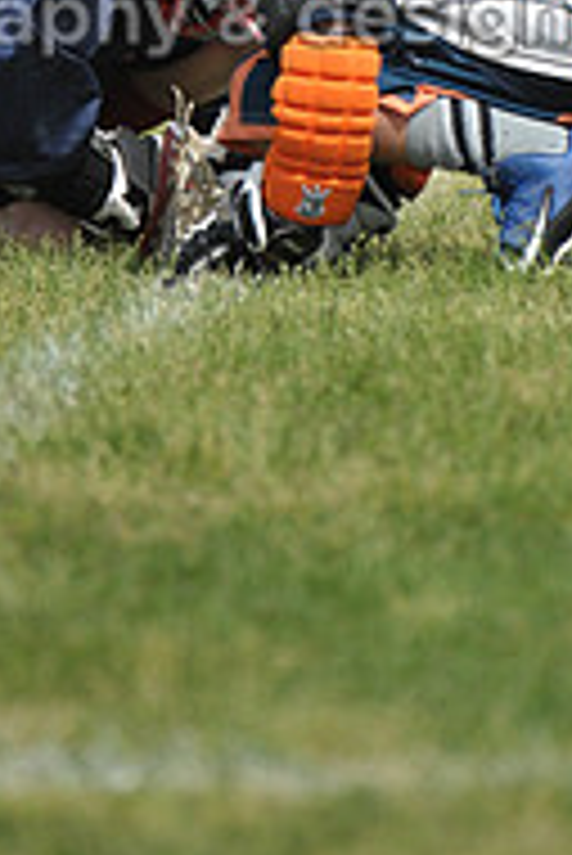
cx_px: 234
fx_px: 28974
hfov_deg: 1.1
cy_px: -198
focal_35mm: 1218
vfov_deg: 1.7
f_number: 4
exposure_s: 1/5000
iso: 640
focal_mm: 400
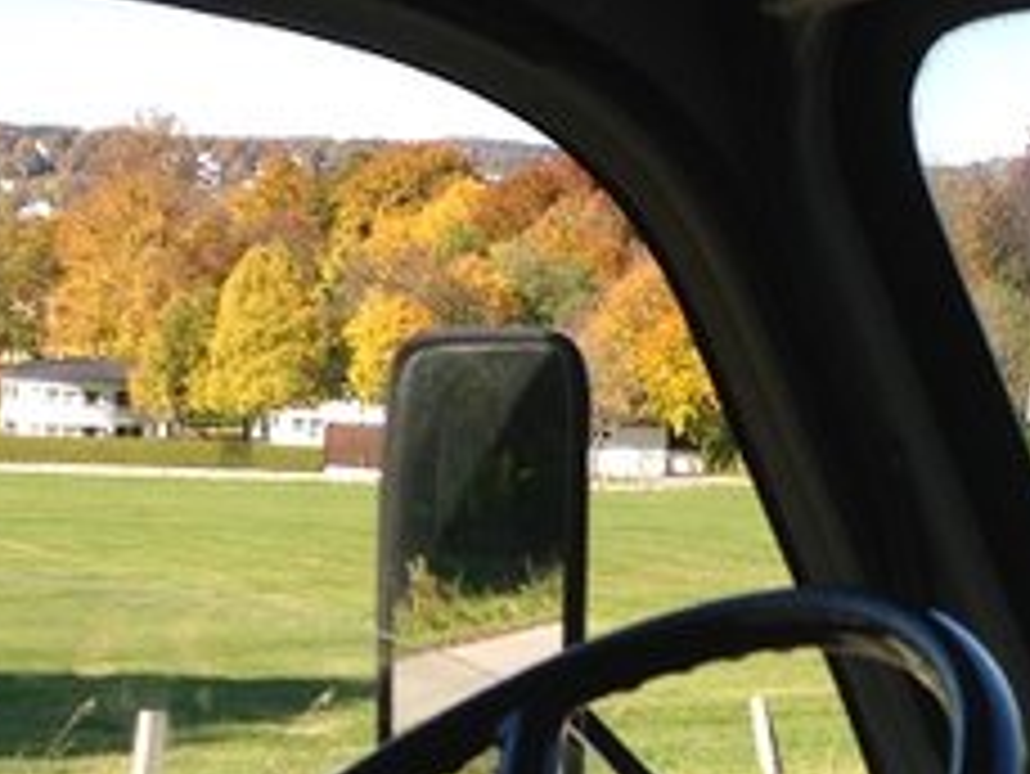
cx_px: 495
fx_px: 3007
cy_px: 457
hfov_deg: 19.4
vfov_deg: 14.7
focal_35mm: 101
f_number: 2.4
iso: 50
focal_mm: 4.12
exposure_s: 1/775
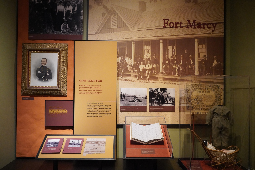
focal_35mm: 29
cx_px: 128
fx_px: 205
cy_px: 85
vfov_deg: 45.0
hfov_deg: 63.7
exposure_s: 1/60
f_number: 5.6
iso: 10000
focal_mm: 29
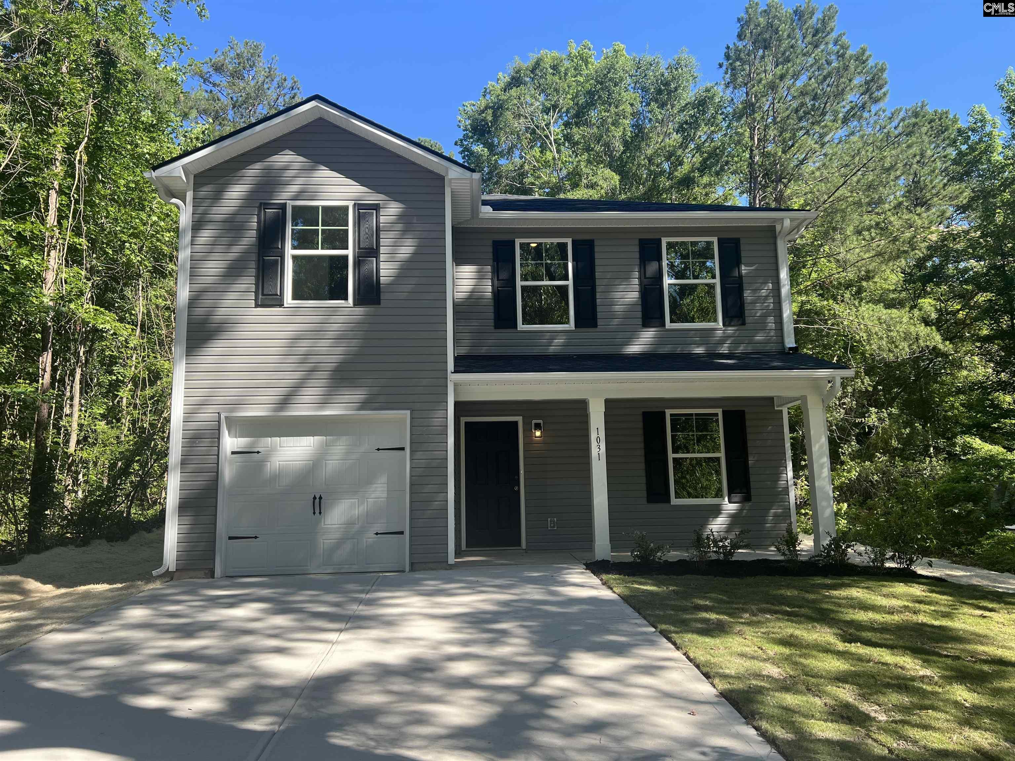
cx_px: 508
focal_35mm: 26
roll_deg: +1.4
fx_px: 762
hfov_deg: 67.3
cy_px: 380
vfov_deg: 53.1
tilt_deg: +8.5
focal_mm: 5.7
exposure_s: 1/1147
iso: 50
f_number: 1.5
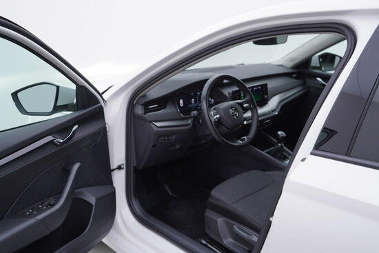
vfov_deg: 36.9
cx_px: 190
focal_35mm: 36
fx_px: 379
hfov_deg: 53.1
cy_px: 126
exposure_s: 1/60
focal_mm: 24
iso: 125
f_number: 3.5
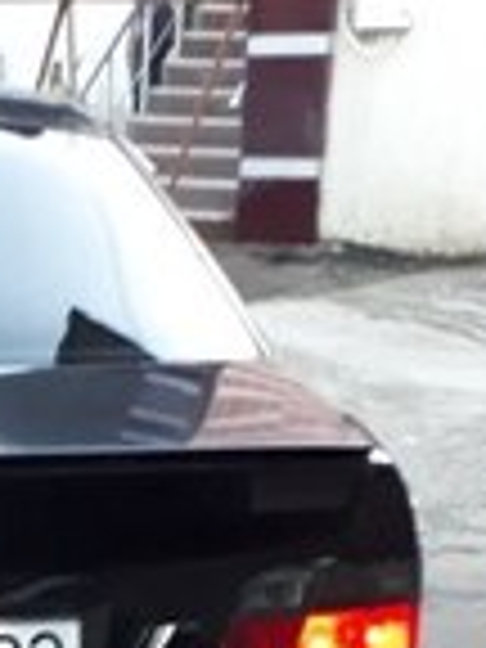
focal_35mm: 93
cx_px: -122
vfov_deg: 19.3
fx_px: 1741
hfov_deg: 15.2
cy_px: 860
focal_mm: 3.6
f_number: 1.9
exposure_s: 1/33
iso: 125
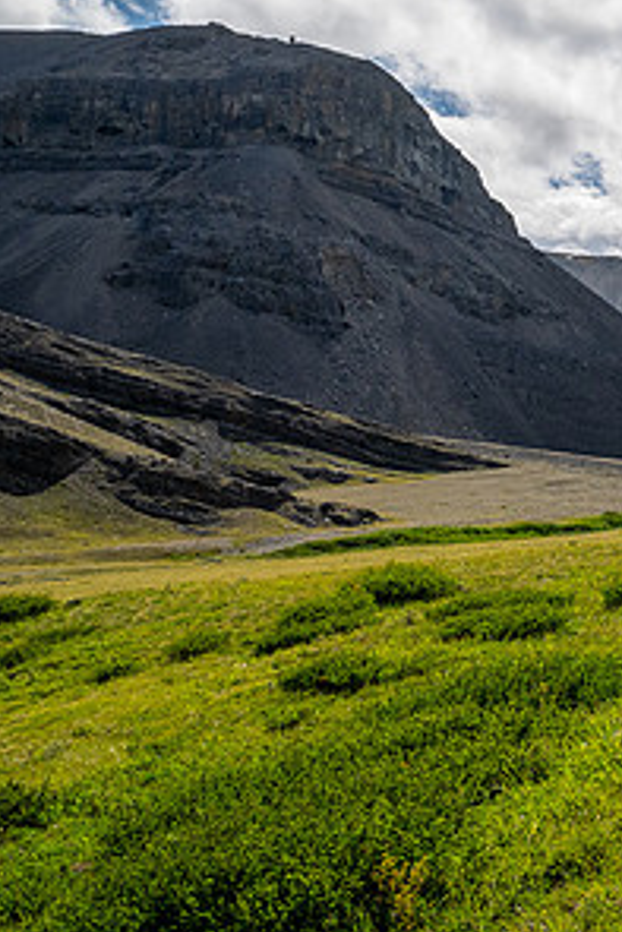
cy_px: 479
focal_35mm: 49
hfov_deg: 22.9
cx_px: 909
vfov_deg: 40.3
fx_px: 1268
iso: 200
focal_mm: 12
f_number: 8
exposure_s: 1/250
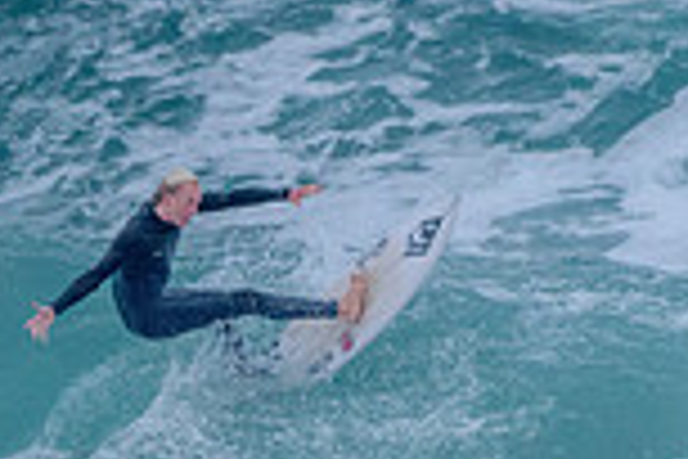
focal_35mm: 2325
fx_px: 44430
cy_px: 429
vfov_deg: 0.6
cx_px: 31
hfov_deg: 0.9
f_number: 5.6
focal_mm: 500
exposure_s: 1/2000
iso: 2200
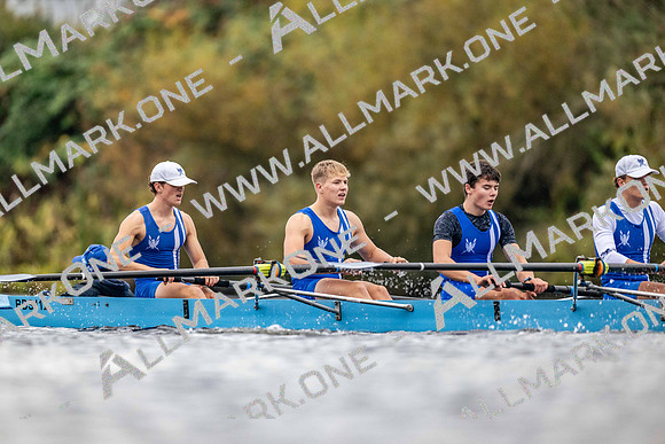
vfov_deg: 2.3
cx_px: 332
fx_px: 11085
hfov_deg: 3.4
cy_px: 222
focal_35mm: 600
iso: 3600
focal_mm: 600
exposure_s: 1/2500
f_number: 4
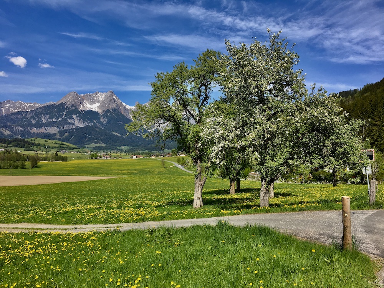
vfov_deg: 48.2
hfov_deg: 61.7
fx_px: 322
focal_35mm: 29
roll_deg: -1.9
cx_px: 192
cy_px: 144
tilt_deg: +1.9
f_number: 2.2
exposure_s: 1/1508
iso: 25
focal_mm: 4.15
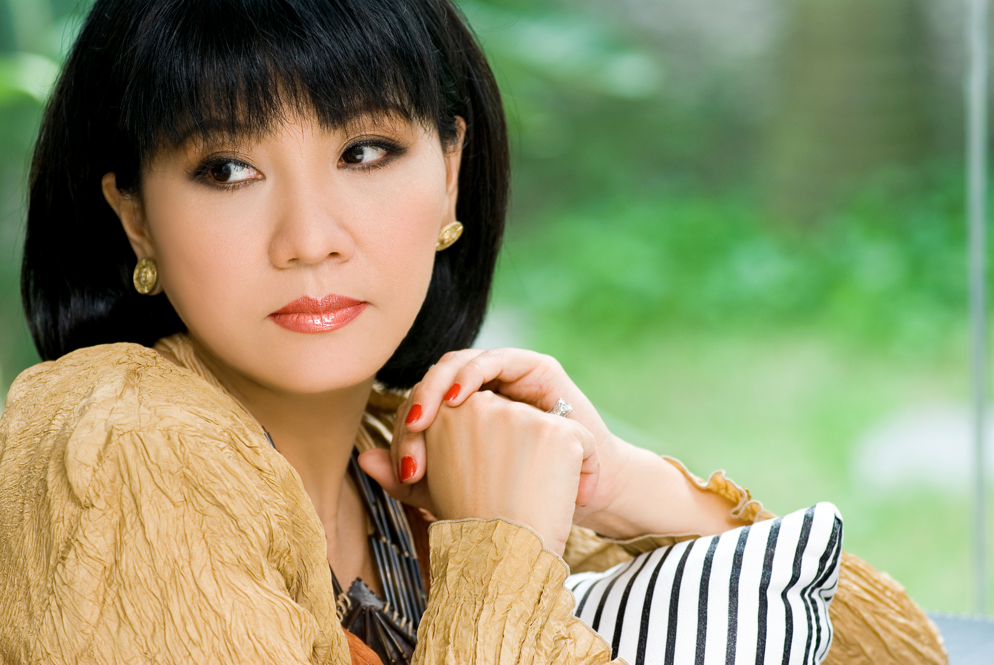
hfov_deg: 10.1
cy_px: 332
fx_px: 5598
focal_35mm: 202
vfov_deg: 6.8
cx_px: 497
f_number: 4
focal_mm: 135
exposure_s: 1/13
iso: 100
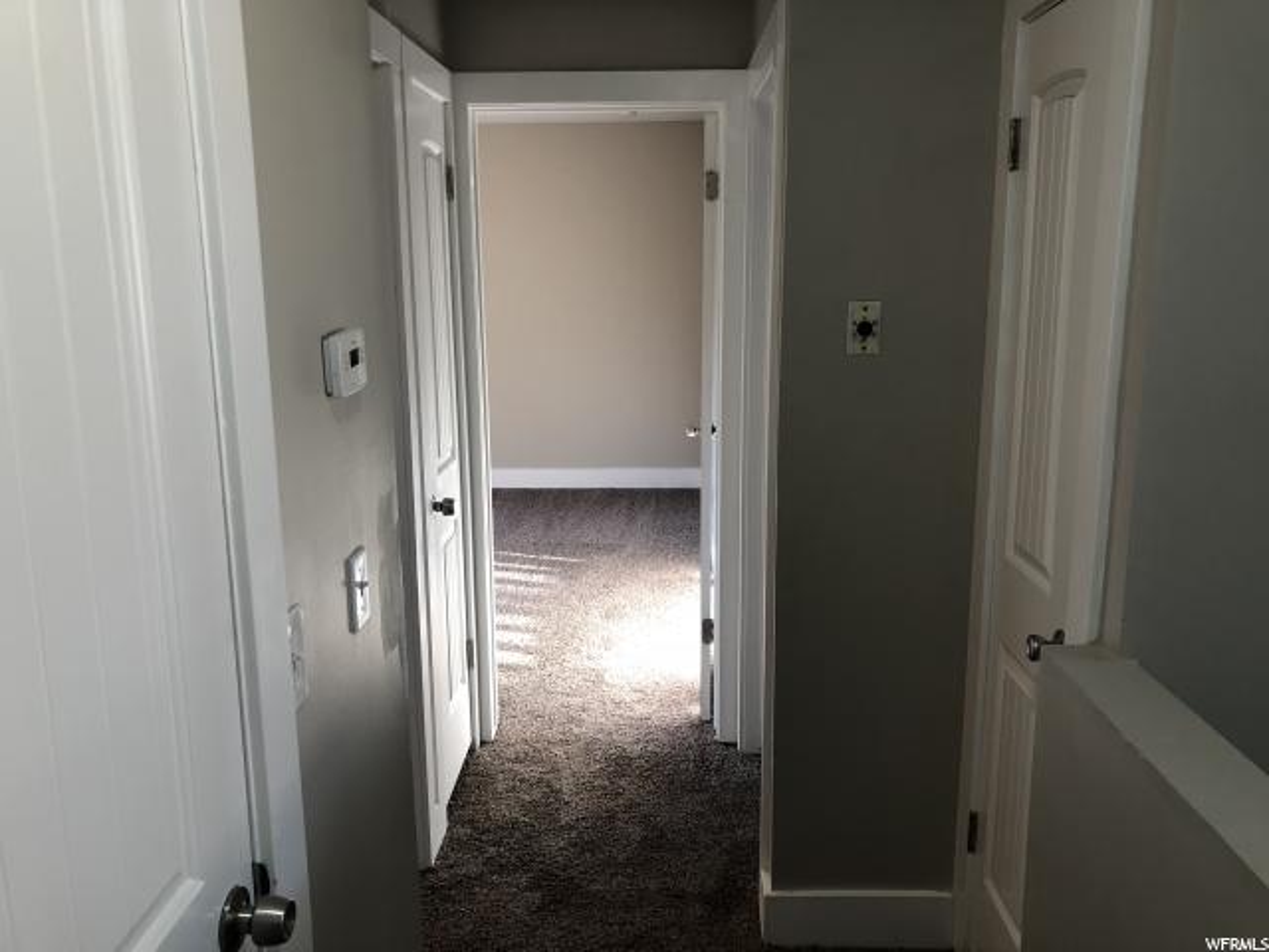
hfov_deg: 63.4
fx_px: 1026
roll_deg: +0.6
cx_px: 634
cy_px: 476
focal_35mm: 28
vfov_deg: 49.7
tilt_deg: -11.5
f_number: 1.8
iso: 25
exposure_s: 1/30
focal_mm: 4
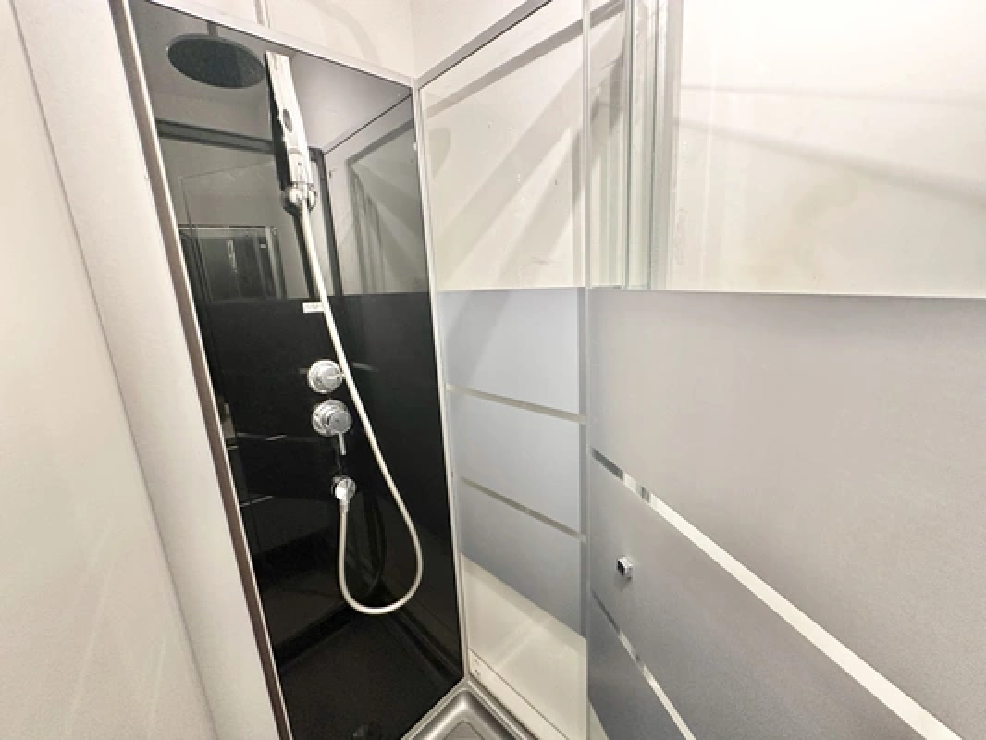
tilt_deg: -11.6
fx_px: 399
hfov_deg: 102.1
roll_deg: +3.7
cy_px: 370
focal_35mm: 14
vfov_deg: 85.7
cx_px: 493
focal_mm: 2.22
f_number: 2.2
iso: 250
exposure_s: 1/50
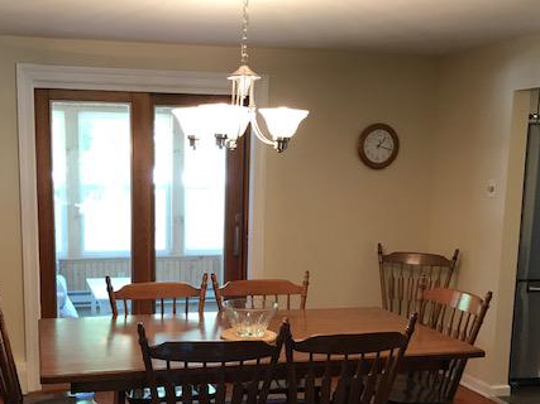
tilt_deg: -8.2
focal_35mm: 42
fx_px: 655
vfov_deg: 34.0
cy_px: 270
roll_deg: -1.4
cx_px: 196
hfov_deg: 44.4
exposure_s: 1/20
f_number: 1.8
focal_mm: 3.99
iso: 40
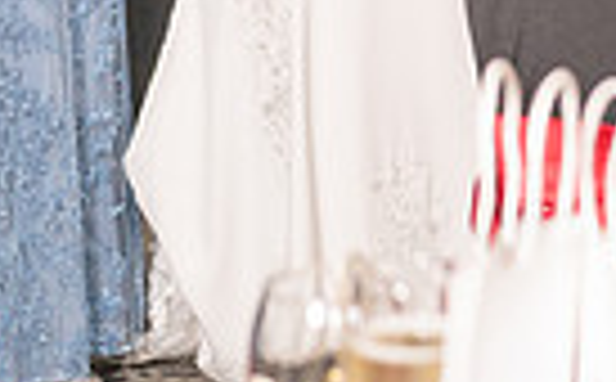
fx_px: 3987
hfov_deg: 8.8
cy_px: -443
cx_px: 279
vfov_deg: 5.4
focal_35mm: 238
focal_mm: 55
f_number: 4.5
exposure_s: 1/200
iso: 800
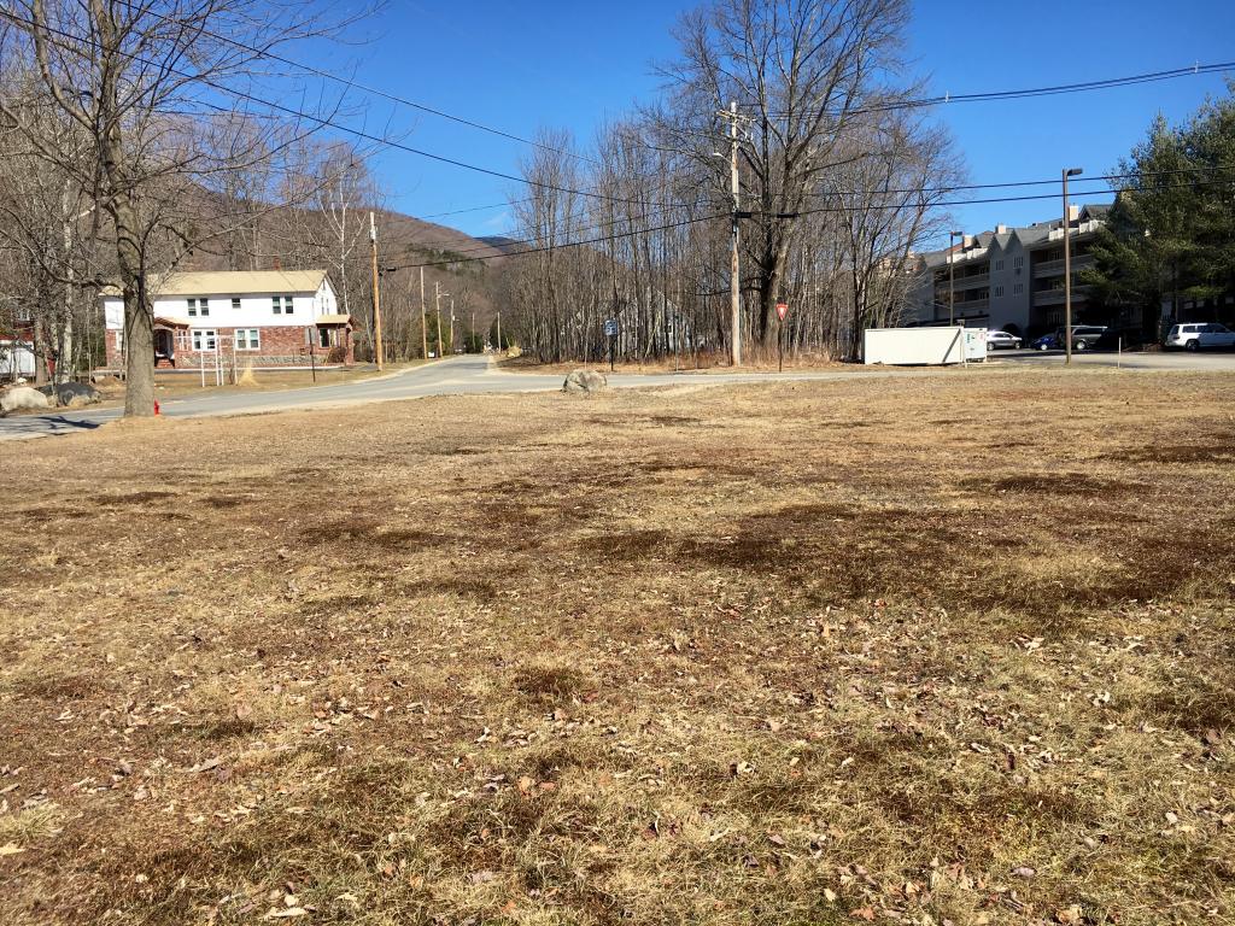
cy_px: 463
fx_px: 1035
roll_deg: +2.2
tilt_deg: -4.6
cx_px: 618
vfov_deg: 48.2
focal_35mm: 29
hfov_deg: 61.7
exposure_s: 1/1425
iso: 25
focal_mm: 4.15
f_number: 2.2
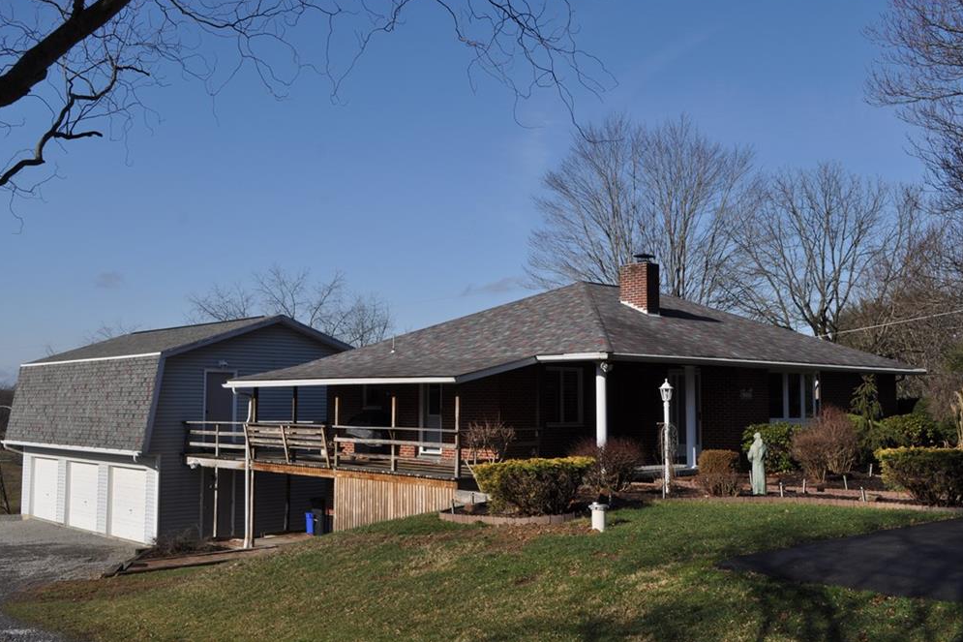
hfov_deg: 51.9
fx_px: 990
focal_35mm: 37
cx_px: 476
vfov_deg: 35.9
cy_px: 316
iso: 200
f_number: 11
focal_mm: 24
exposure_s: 1/500
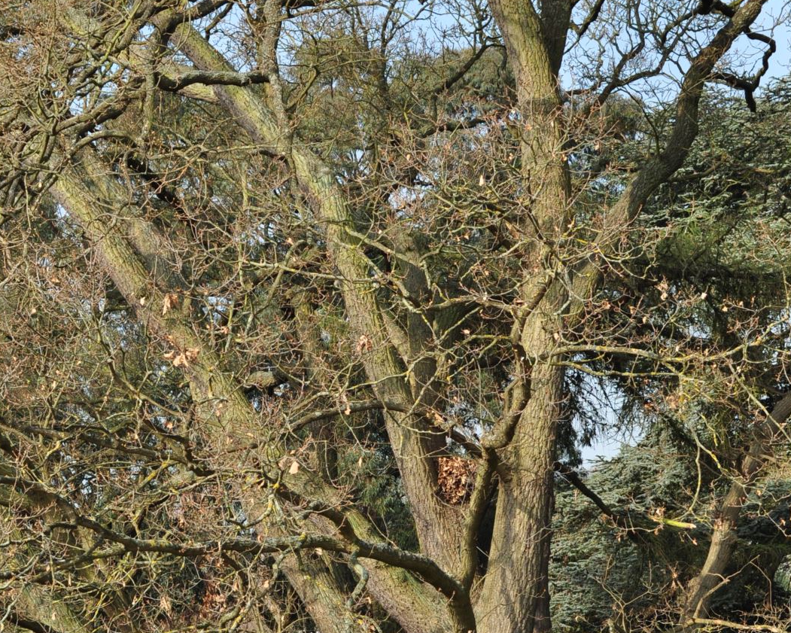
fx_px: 2529
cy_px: 476
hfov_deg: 17.8
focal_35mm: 108
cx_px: 426
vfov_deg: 14.2
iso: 200
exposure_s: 1/400
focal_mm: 38
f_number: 8
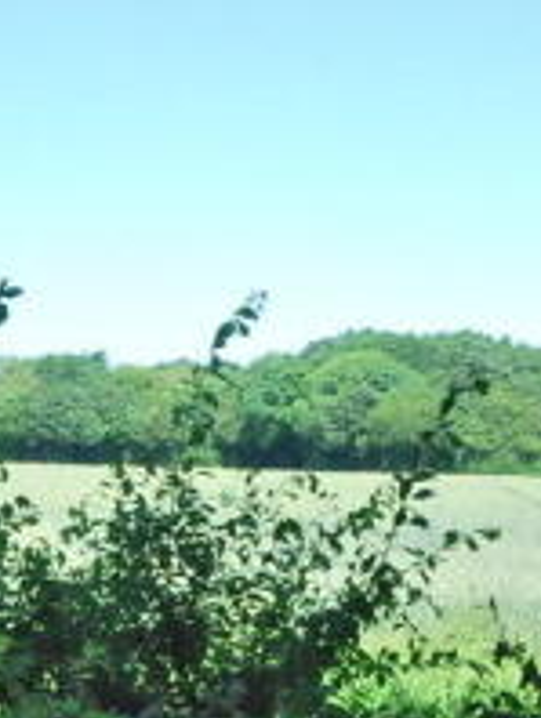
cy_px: 412
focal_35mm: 95
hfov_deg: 15.5
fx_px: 1975
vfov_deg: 20.6
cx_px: 416
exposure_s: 1/400
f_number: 11
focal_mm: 20
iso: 800
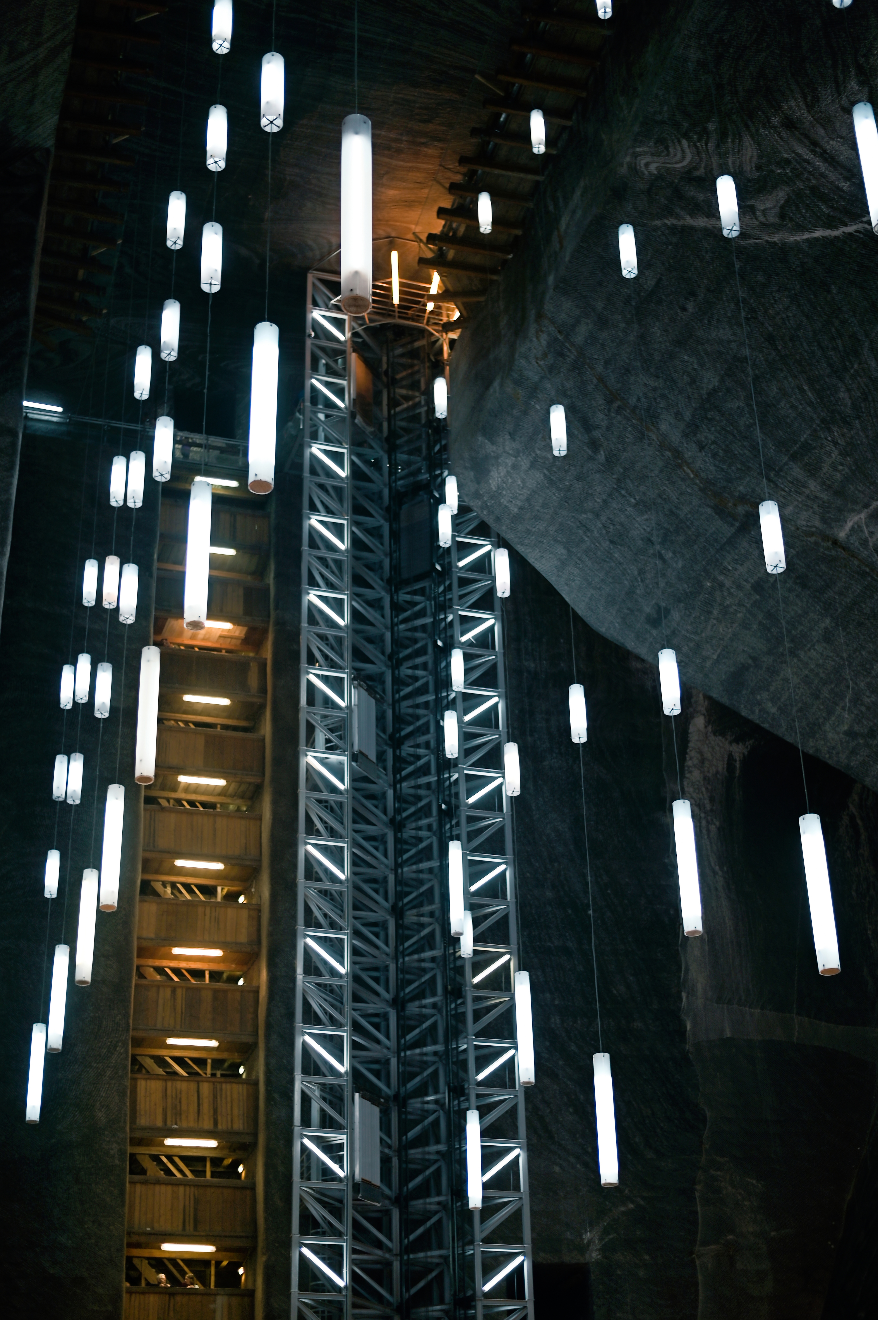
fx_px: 1832
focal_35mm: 50
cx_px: 439
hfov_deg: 27.0
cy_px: 660
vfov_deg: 39.6
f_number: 1.8
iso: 100
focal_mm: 50
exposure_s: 1/80
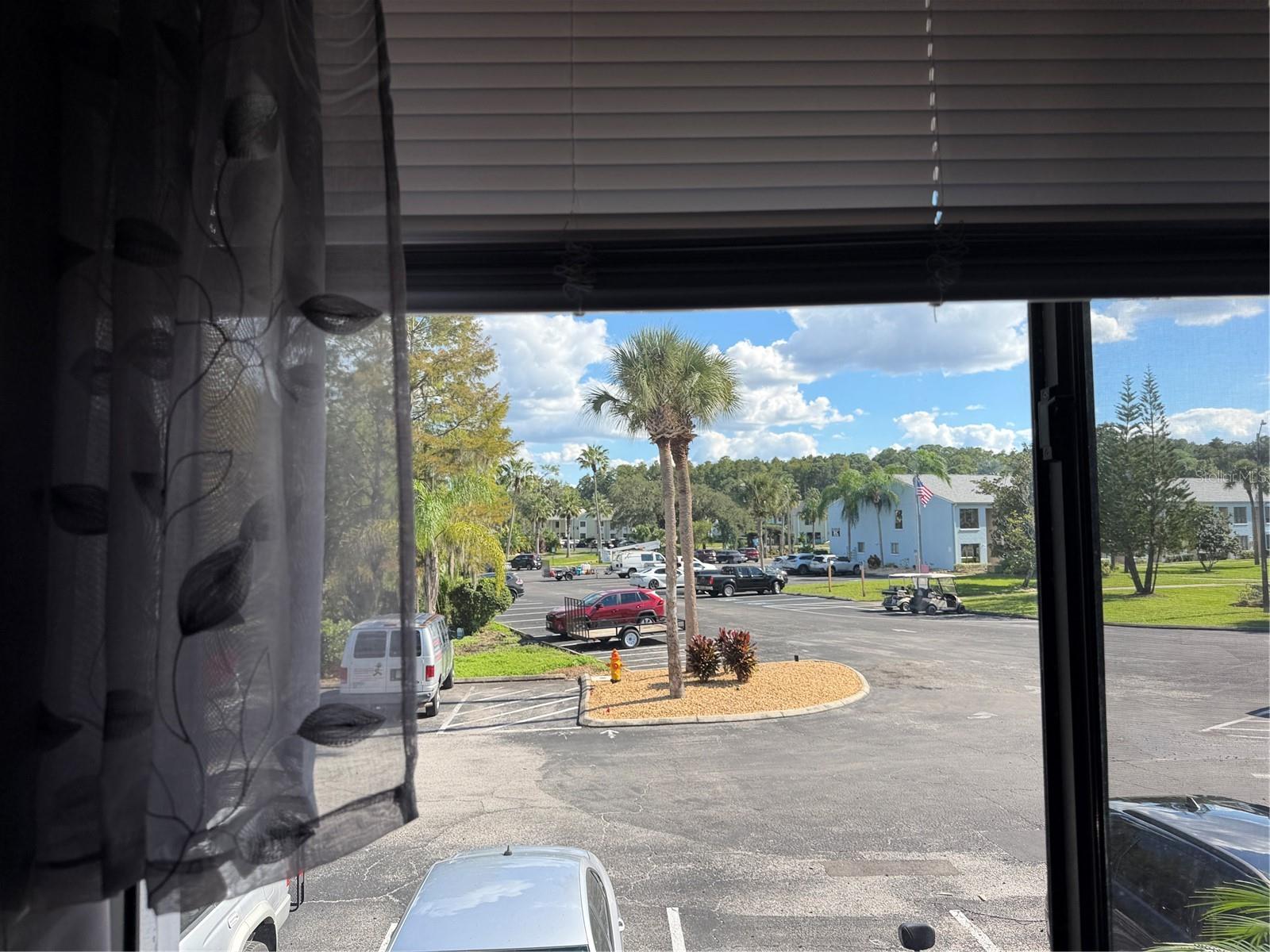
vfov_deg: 56.8
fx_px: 881
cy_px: 476
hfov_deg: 71.6
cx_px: 635
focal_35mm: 24
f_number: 1.78
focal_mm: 6.76
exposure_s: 1/2299
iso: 80
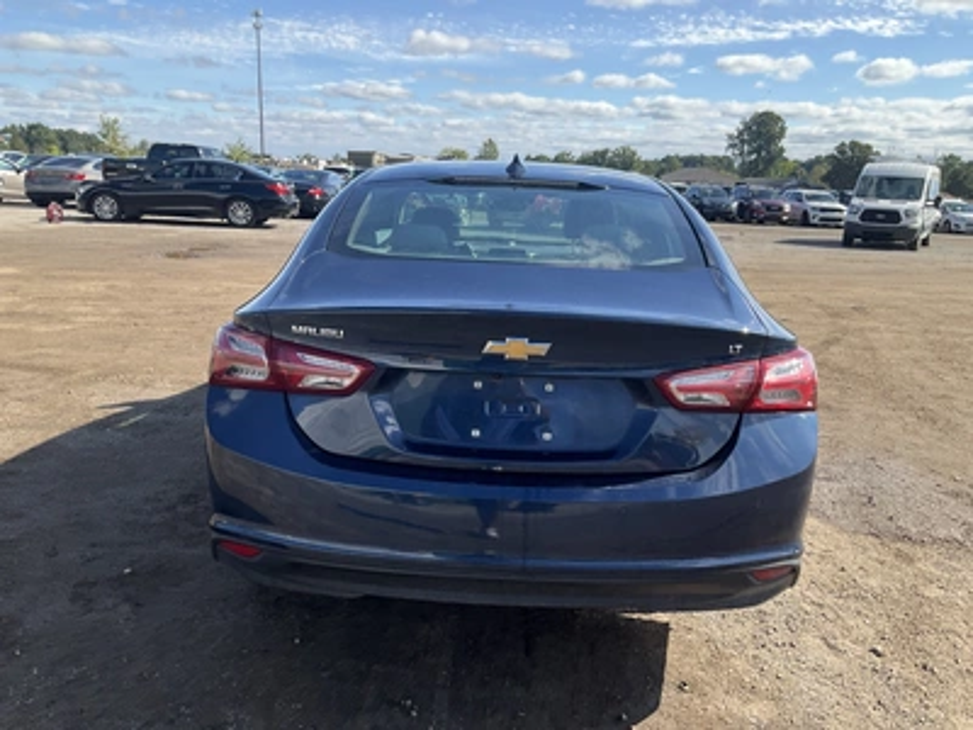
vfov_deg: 48.2
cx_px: 486
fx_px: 815
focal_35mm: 29
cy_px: 365
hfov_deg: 61.7
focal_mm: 3
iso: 25
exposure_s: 1/1076
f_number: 1.8
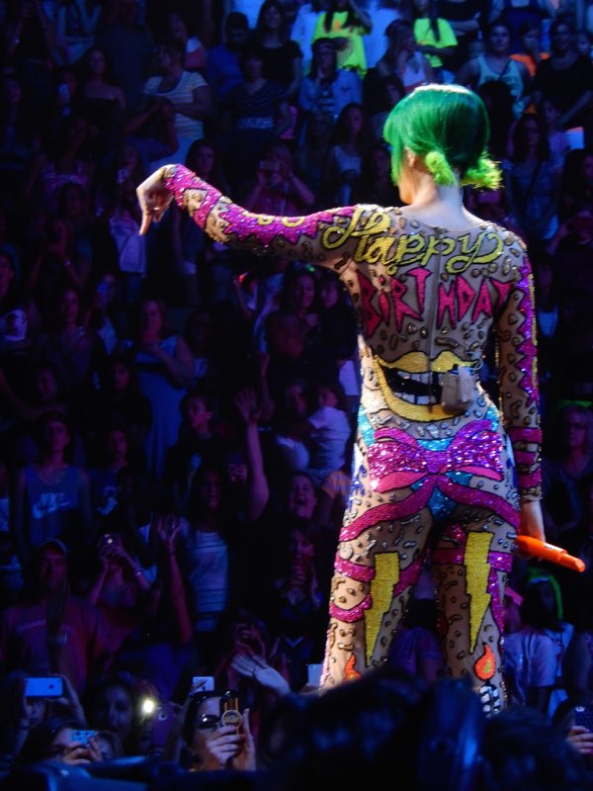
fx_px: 4911
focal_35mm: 215
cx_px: 296
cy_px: 396
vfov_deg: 9.2
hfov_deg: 6.9
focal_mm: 38.6
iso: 400
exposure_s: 1/30
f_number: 5.8
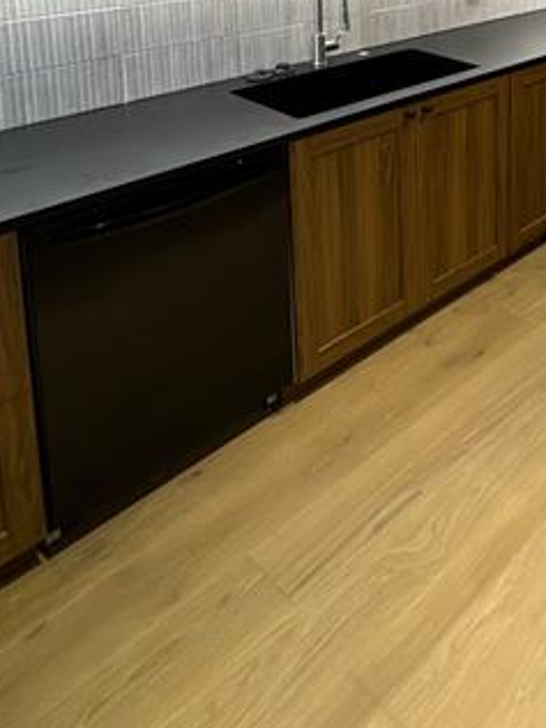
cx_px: 629
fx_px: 715
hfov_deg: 34.7
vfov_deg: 44.2
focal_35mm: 34
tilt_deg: -8.3
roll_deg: -2.2
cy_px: -32
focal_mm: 2.22
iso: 250
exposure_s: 1/120
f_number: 2.2
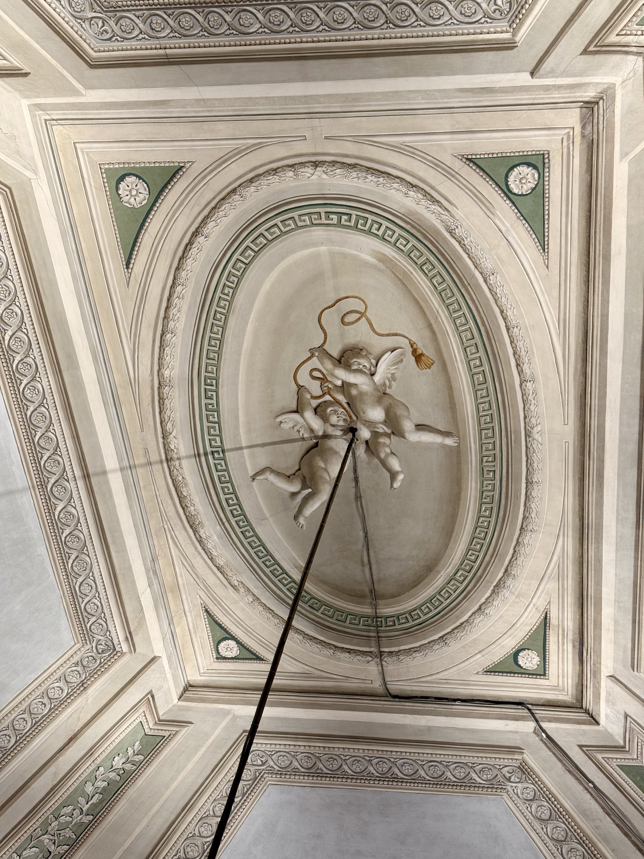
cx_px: 322
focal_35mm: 48
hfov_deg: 30.3
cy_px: 430
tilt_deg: +61.8
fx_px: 1191
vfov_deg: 39.7
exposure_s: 1/92
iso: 100
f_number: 1.78
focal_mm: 6.76
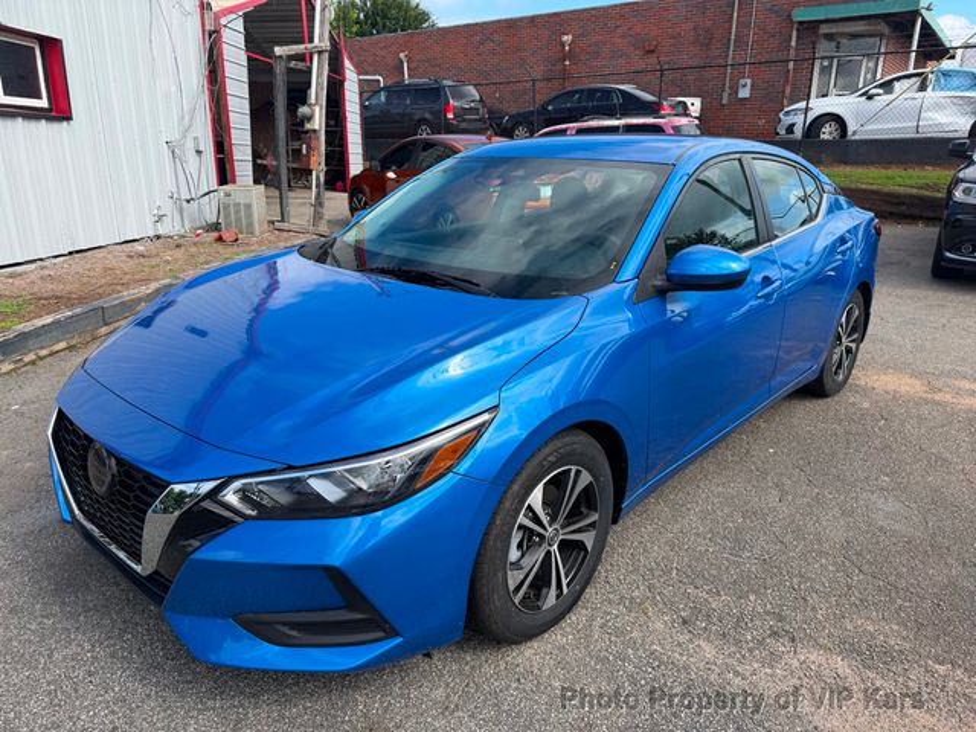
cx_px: 488
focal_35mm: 24
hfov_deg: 71.6
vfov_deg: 56.8
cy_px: 366
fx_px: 677
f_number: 1.78
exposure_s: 1/2611
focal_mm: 6.76
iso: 100
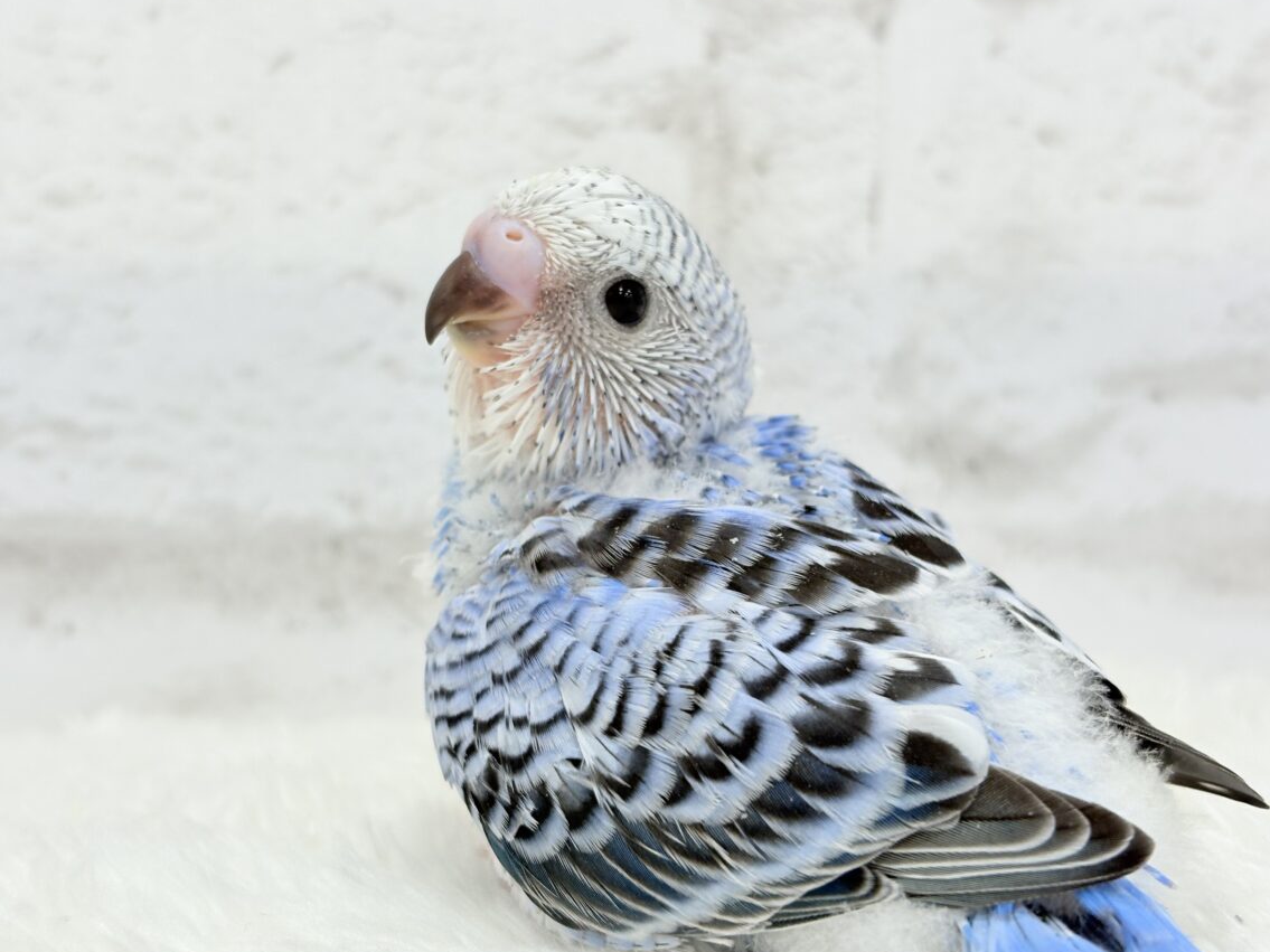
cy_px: 488
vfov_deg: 26.6
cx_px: 600
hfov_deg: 34.9
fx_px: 2018
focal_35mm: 55
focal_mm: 5.96
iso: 40
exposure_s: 1/50
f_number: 1.6
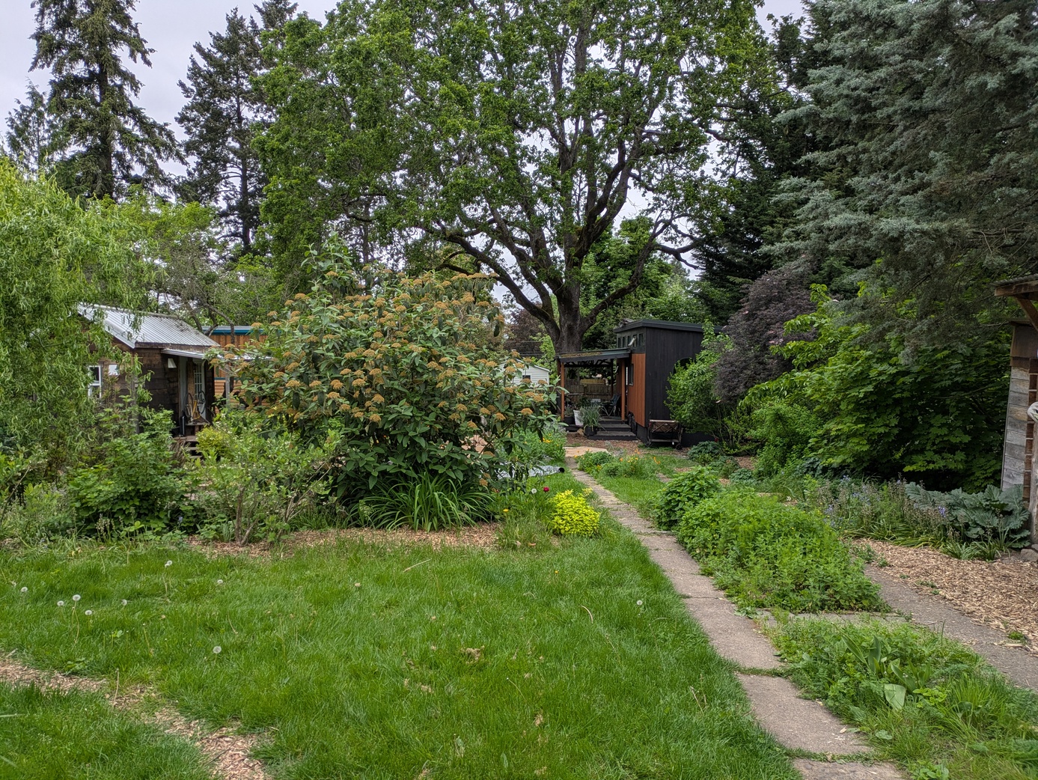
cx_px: 519
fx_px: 750
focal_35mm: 25
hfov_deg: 69.4
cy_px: 390
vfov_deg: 54.9
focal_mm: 5.43
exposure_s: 1/597
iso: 42
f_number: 1.89
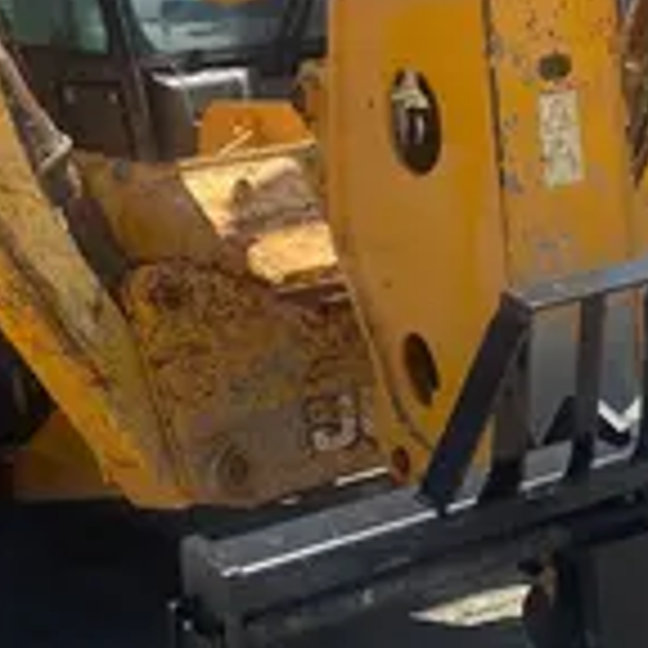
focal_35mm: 88
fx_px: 1864
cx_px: 549
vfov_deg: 19.7
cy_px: 407
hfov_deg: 19.5
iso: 32
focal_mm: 4.2
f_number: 1.6
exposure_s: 1/2959
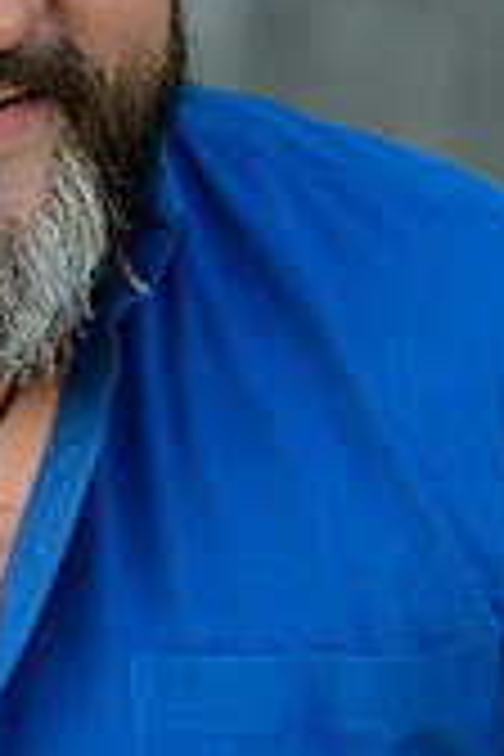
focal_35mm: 361
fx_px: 7580
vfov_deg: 5.7
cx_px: -58
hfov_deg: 3.8
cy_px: 90
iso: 200
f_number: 2
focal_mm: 135
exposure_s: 1/250
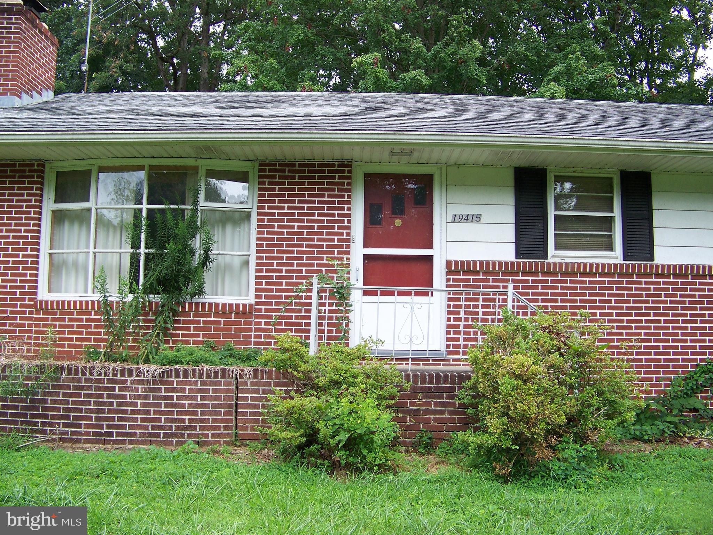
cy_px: 268
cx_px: 356
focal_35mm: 36
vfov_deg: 39.7
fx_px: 742
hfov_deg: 51.4
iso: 64
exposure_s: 1/250
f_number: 2.8
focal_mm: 5.85
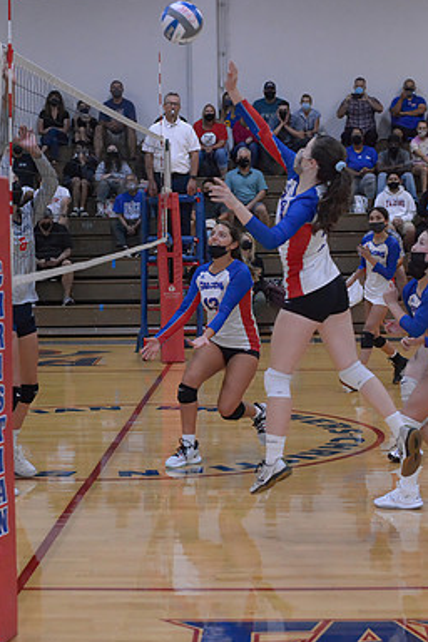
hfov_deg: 15.5
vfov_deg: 23.1
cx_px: 232
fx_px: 1569
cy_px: 289
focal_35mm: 88
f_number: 3.5
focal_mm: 50
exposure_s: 1/640
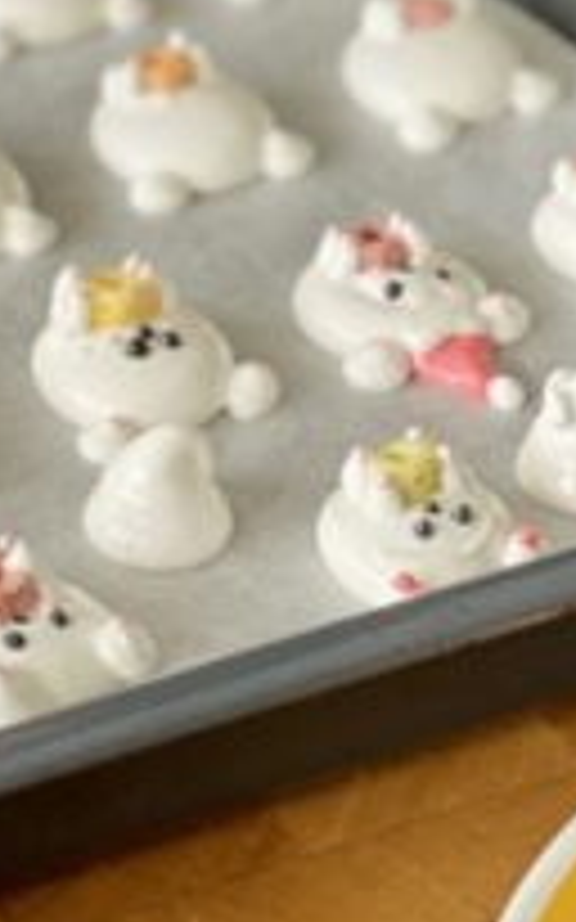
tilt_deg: -23.8
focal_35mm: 161
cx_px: -122
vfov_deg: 12.6
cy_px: -315
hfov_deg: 8.1
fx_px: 4047
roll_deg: +1.2
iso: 125
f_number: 2
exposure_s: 1/122
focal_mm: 6
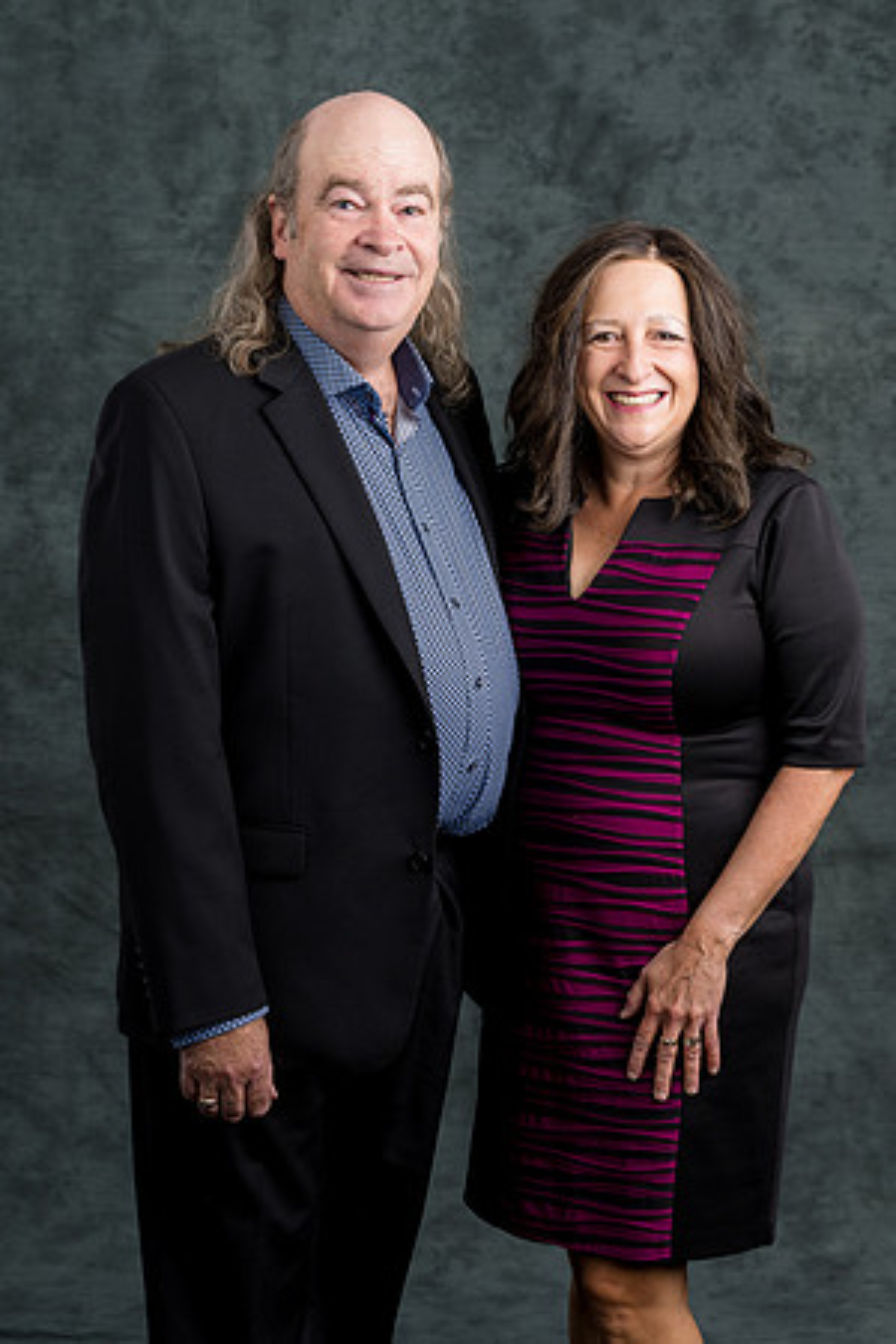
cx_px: 448
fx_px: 3024
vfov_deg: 25.1
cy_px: 672
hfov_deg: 16.9
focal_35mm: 81
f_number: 8
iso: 100
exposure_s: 1/125
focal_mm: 81
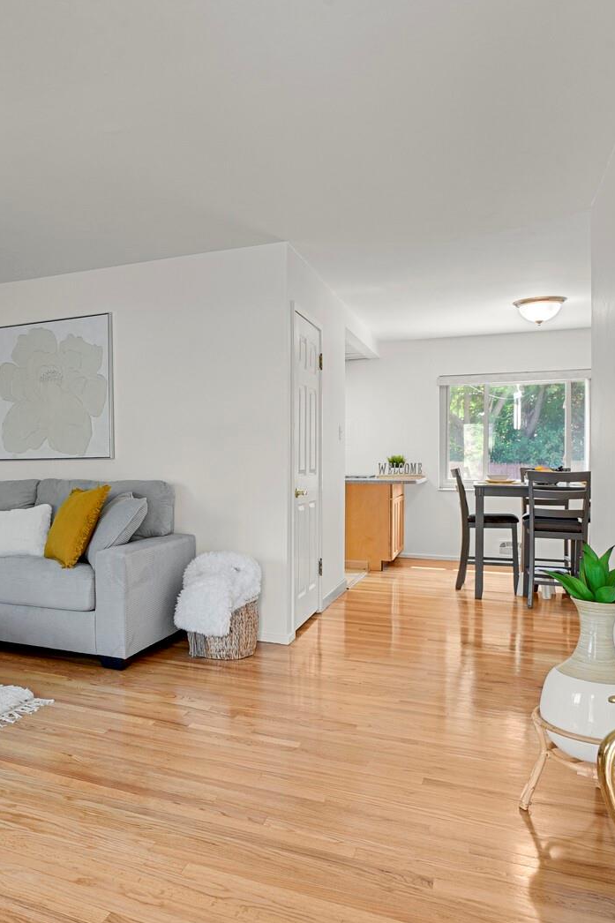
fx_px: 666
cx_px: 125
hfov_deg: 46.9
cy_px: 455
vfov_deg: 69.4
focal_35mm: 26
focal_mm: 17
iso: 250
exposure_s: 2
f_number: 8
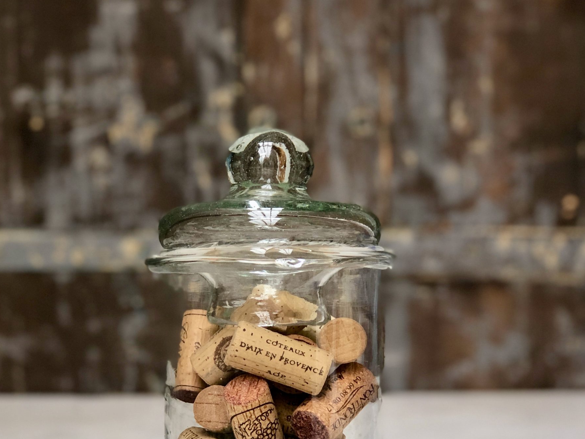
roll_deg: +0.0
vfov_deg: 17.9
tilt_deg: -5.6
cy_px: 341
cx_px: 271
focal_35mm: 82
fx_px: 1386
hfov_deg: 23.8
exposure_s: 1/33
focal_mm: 6.6
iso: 100
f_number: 2.8
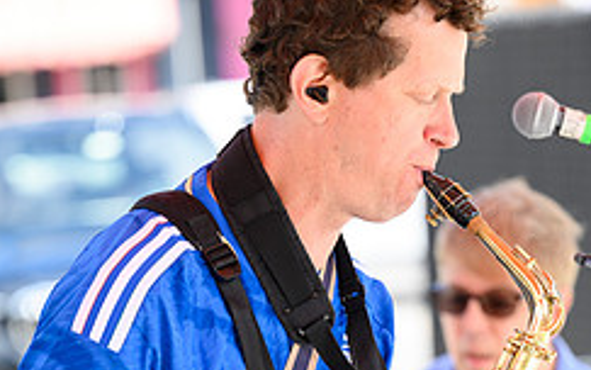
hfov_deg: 10.1
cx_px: 278
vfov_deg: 6.3
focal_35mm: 207
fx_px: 3335
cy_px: 467
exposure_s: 1/1600
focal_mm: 110
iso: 400
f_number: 2.8
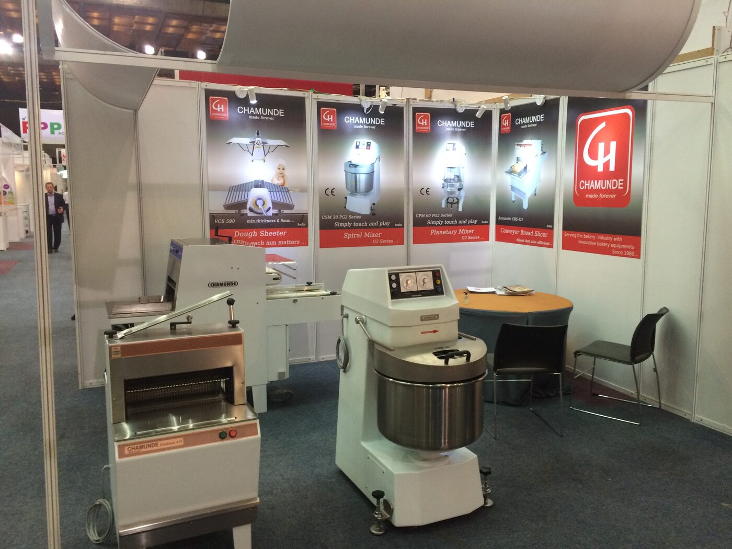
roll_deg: +0.7
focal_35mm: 29
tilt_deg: -8.1
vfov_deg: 48.2
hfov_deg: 61.7
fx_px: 613
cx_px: 366
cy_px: 274
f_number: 2.2
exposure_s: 1/33
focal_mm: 4.15
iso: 200
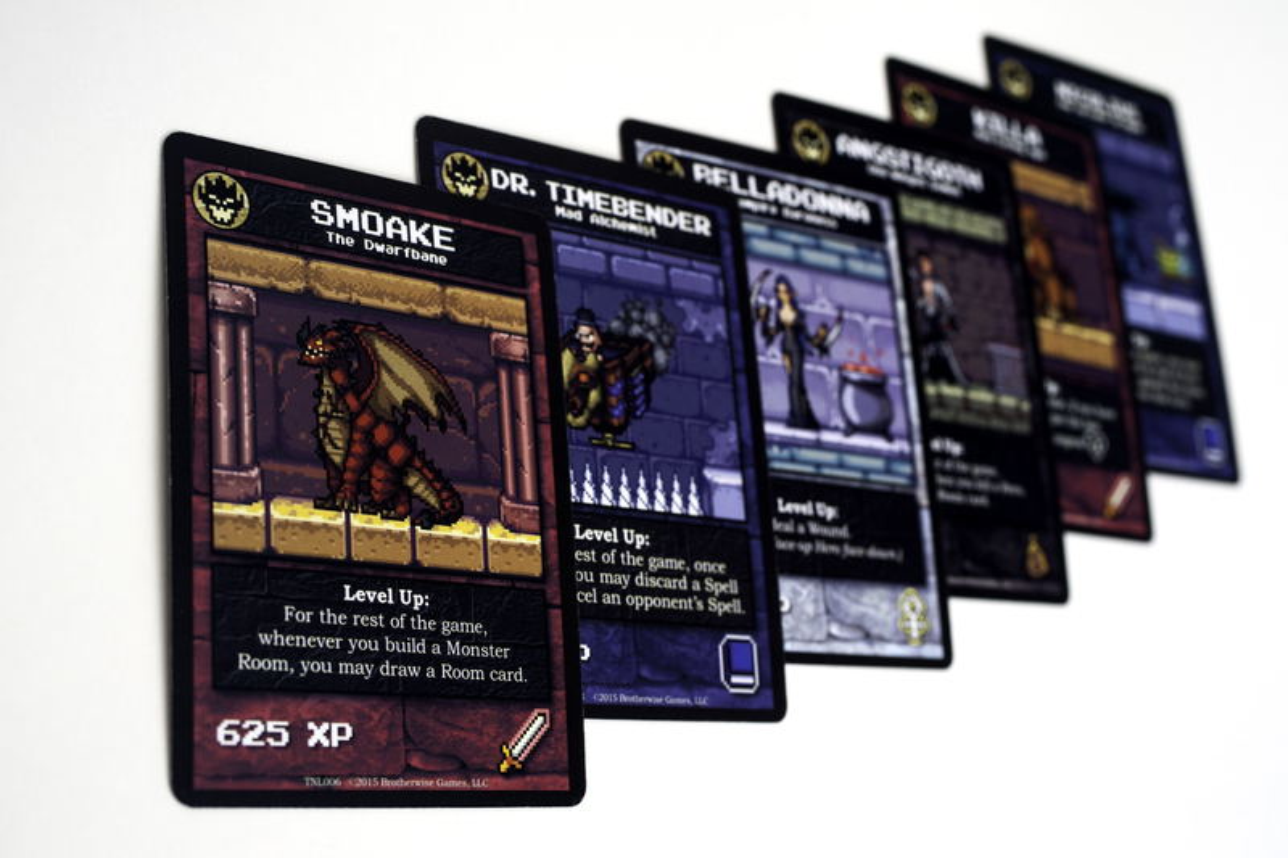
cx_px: 644
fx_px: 1788
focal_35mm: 50
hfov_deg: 39.6
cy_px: 429
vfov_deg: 27.0
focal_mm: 50
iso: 100
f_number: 9
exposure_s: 1/125
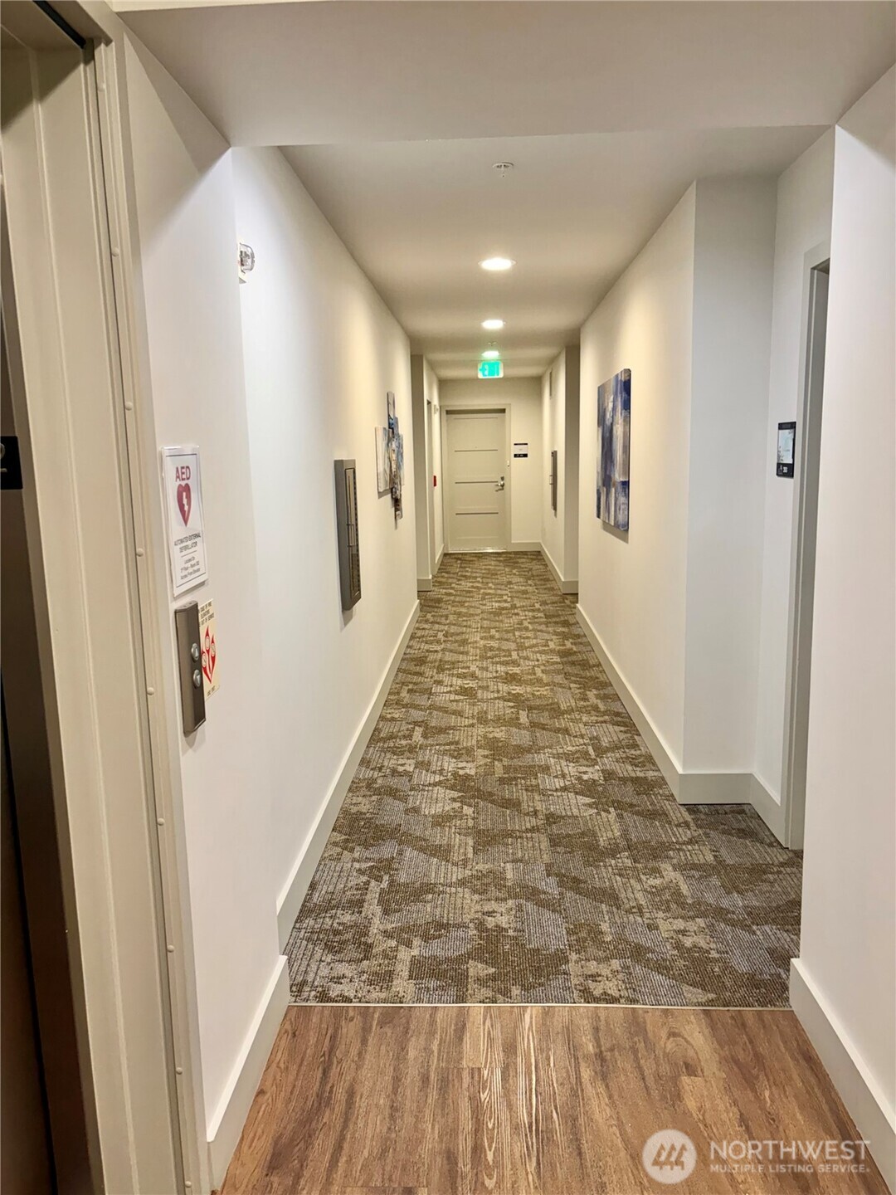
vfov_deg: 67.3
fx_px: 897
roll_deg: +3.7
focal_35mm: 26
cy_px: 598
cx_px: 448
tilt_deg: -10.5
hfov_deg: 53.1
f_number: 1.6
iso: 200
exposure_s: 1/60
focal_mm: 5.96
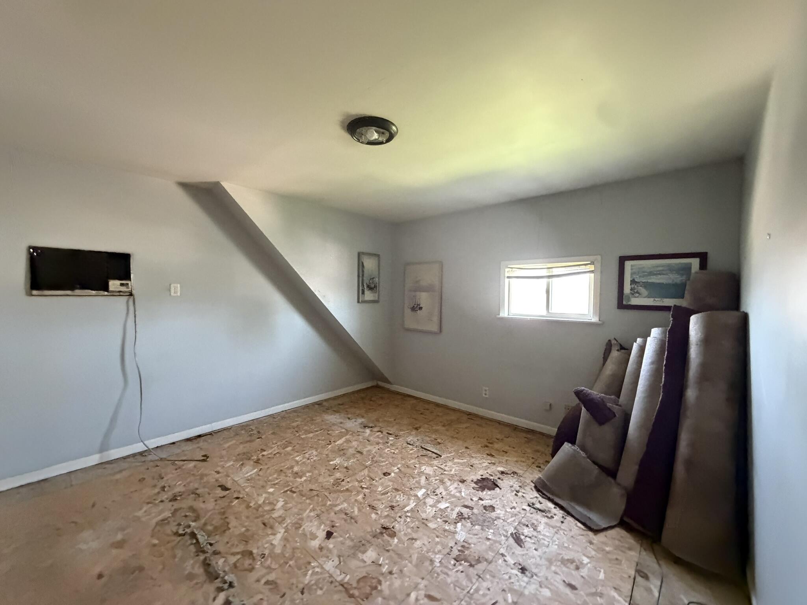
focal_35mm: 14
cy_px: 302
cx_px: 404
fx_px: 326
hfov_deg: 102.1
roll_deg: -1.4
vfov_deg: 85.7
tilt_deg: -3.0
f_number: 2.2
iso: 1000
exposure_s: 1/60
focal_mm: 2.22
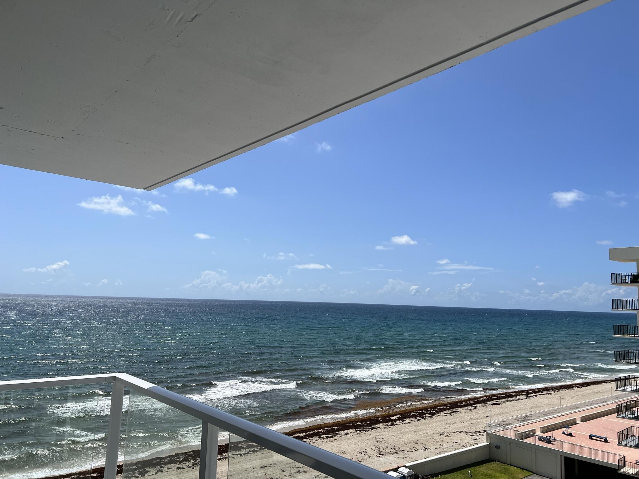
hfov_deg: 67.3
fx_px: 480
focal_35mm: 26
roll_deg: -1.6
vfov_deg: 53.1
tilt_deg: +6.3
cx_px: 320
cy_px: 240
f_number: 1.5
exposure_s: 1/9434
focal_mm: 5.7
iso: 50
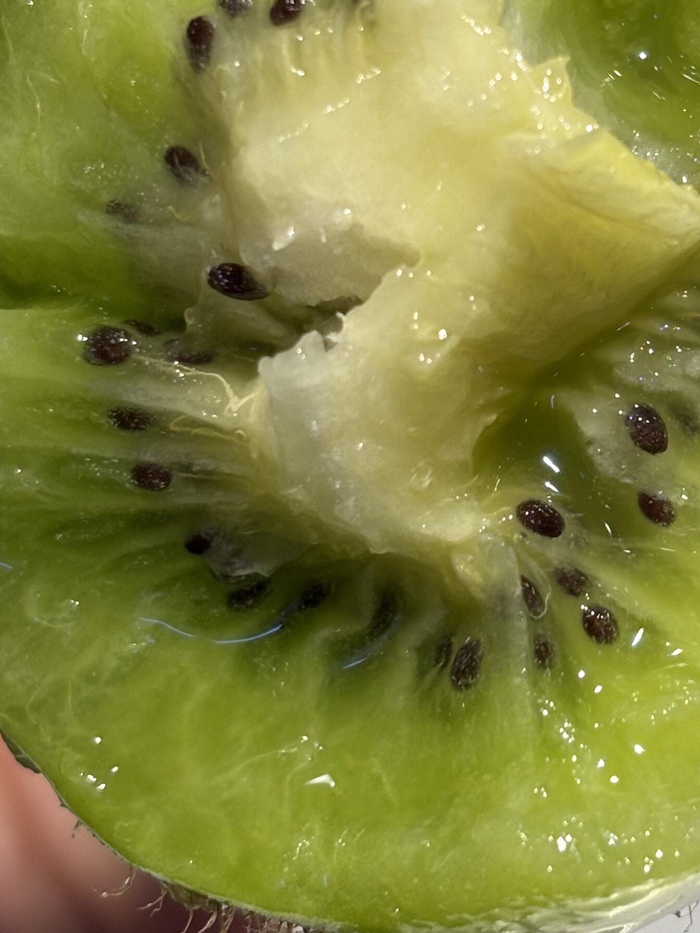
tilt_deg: -50.6
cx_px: 671
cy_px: 278
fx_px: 3155
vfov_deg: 16.8
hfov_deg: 12.5
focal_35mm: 117
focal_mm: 5.96
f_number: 1.6
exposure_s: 1/349
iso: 32
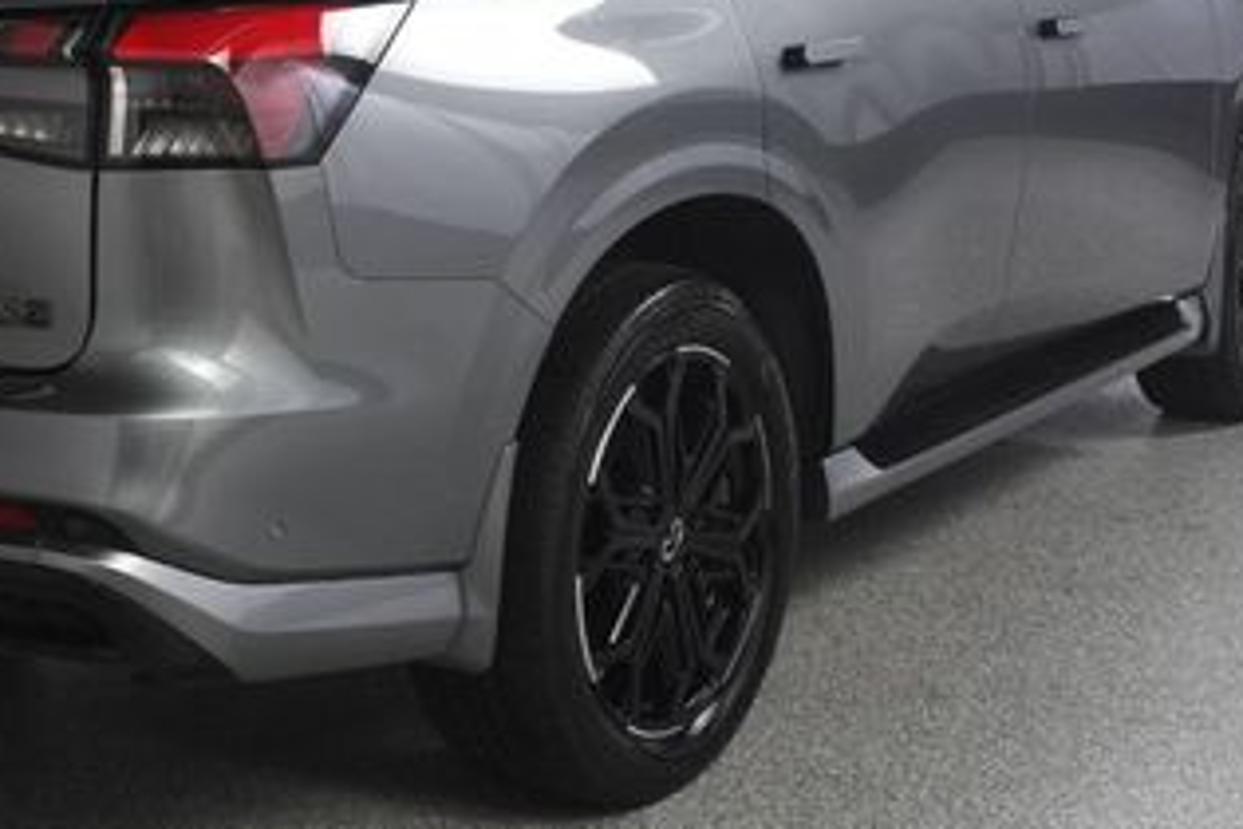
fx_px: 2382
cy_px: 182
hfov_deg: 28.9
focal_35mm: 69
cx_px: 351
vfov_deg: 19.6
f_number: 9
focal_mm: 23
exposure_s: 1/160
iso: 100
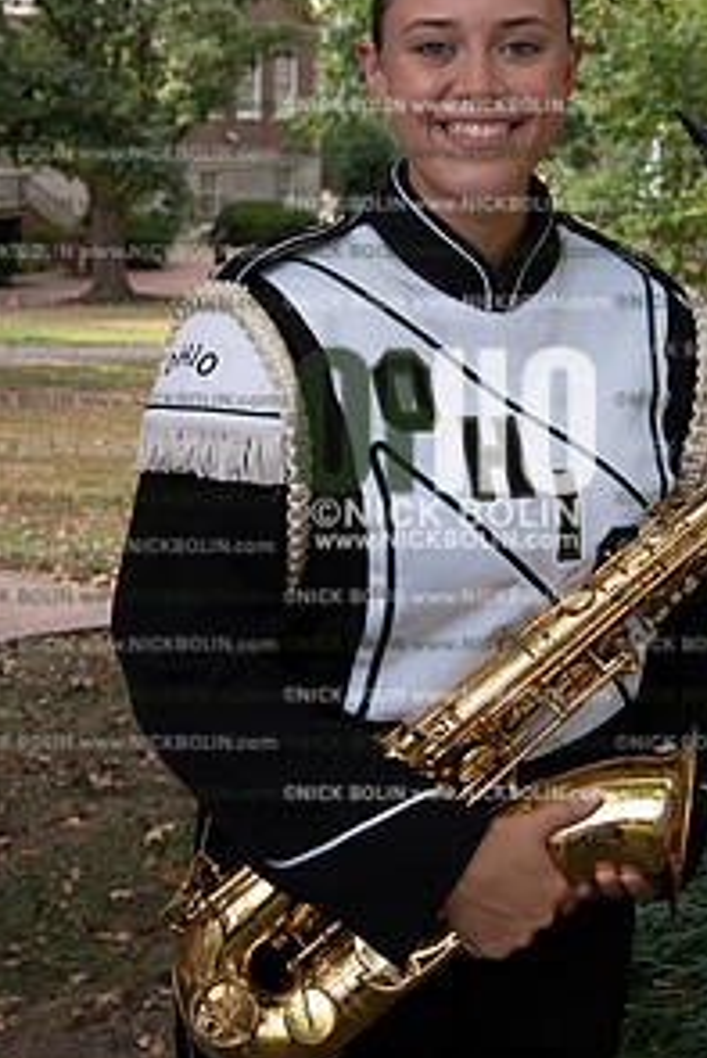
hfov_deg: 21.2
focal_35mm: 64
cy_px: 448
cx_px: 445
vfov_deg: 31.4
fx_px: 1883
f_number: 8
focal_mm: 42
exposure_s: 1/100
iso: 500
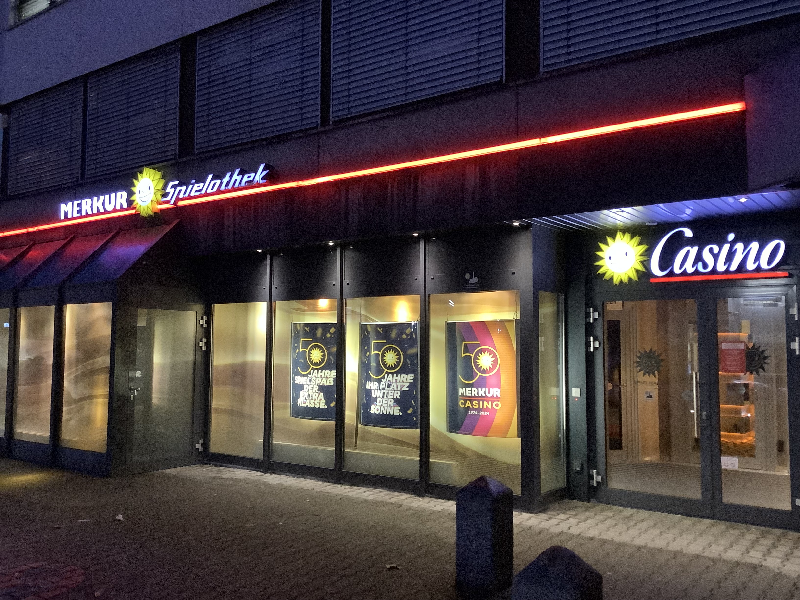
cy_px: 300
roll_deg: -1.4
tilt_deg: +2.2
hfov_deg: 58.4
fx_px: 716
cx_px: 400
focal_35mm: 31
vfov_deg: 45.4
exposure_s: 1/25
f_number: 2.4
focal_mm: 3.3
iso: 640
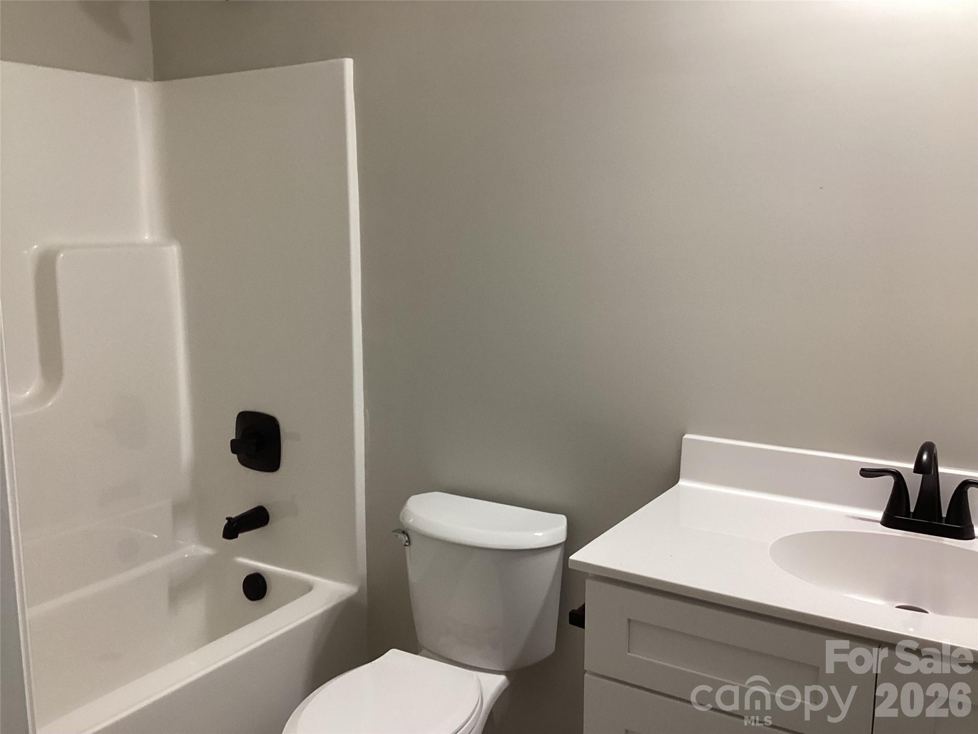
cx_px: 489
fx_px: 876
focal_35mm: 31
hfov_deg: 58.4
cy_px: 367
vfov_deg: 45.4
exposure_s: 1/60
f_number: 2.4
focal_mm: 3.3
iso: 125
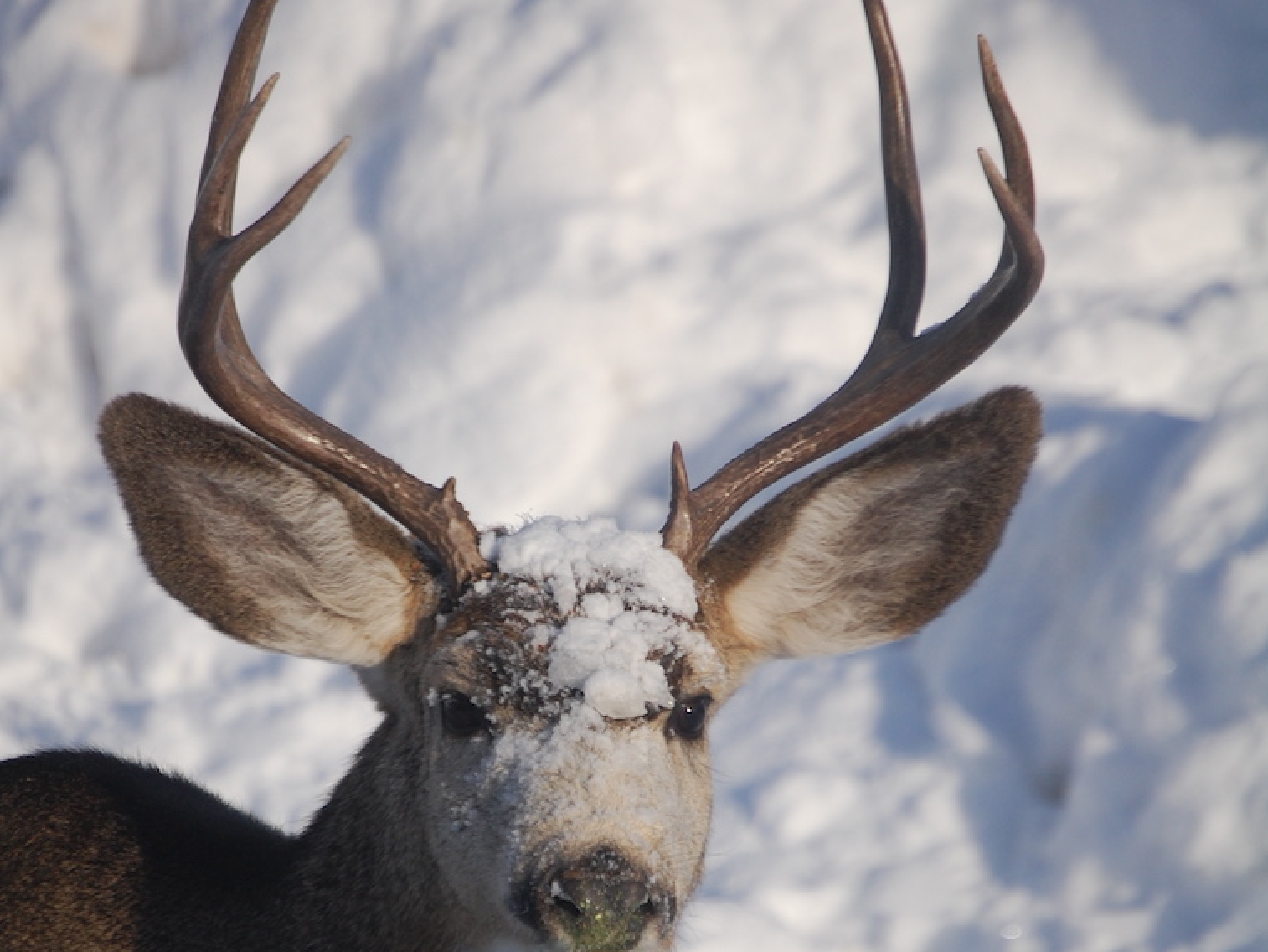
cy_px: 611
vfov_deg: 3.4
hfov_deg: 4.6
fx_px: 15937
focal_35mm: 435
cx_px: 635
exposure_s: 1/2000
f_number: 5.6
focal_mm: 200
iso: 320
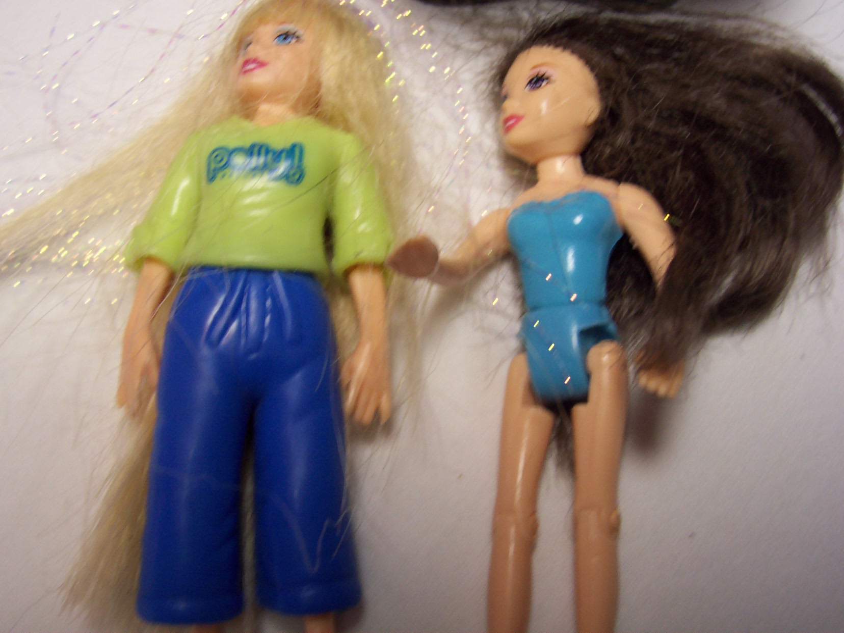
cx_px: 422
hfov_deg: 50.1
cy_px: 316
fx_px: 902
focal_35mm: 37
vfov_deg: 38.7
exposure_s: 1/45
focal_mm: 5.6
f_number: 2.8
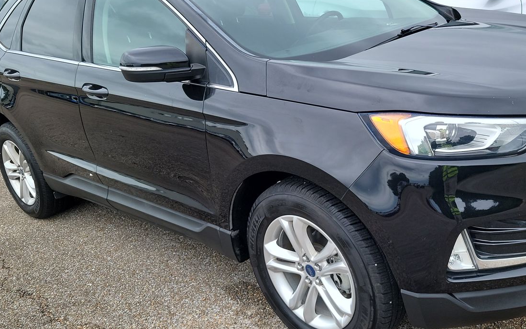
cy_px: 121
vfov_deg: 34.3
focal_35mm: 37
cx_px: 322
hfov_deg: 52.3
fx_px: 531
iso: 50
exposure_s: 1/331
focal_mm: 6.7
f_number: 1.8
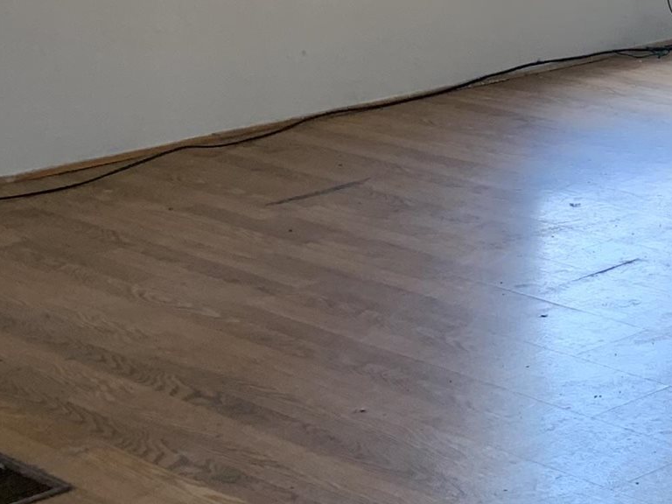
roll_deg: -0.4
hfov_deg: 15.3
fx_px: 2019
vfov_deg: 13.8
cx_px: 1328
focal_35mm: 104
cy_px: -126
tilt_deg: -7.3
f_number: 1.8
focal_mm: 4.25
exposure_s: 1/104
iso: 100
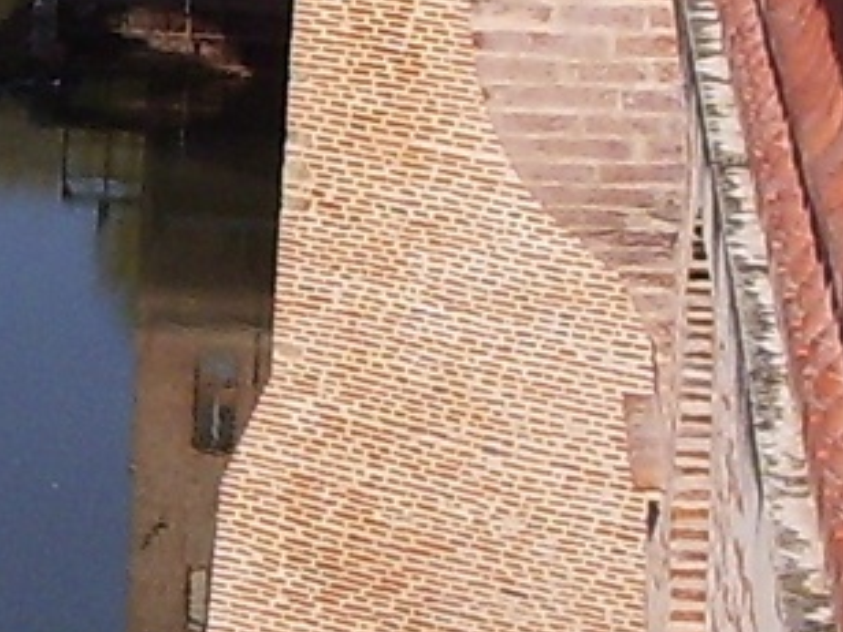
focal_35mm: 227
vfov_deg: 6.5
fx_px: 5528
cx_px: -334
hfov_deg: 8.6
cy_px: -126
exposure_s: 1/1000
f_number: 4.3
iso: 80
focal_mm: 5.8
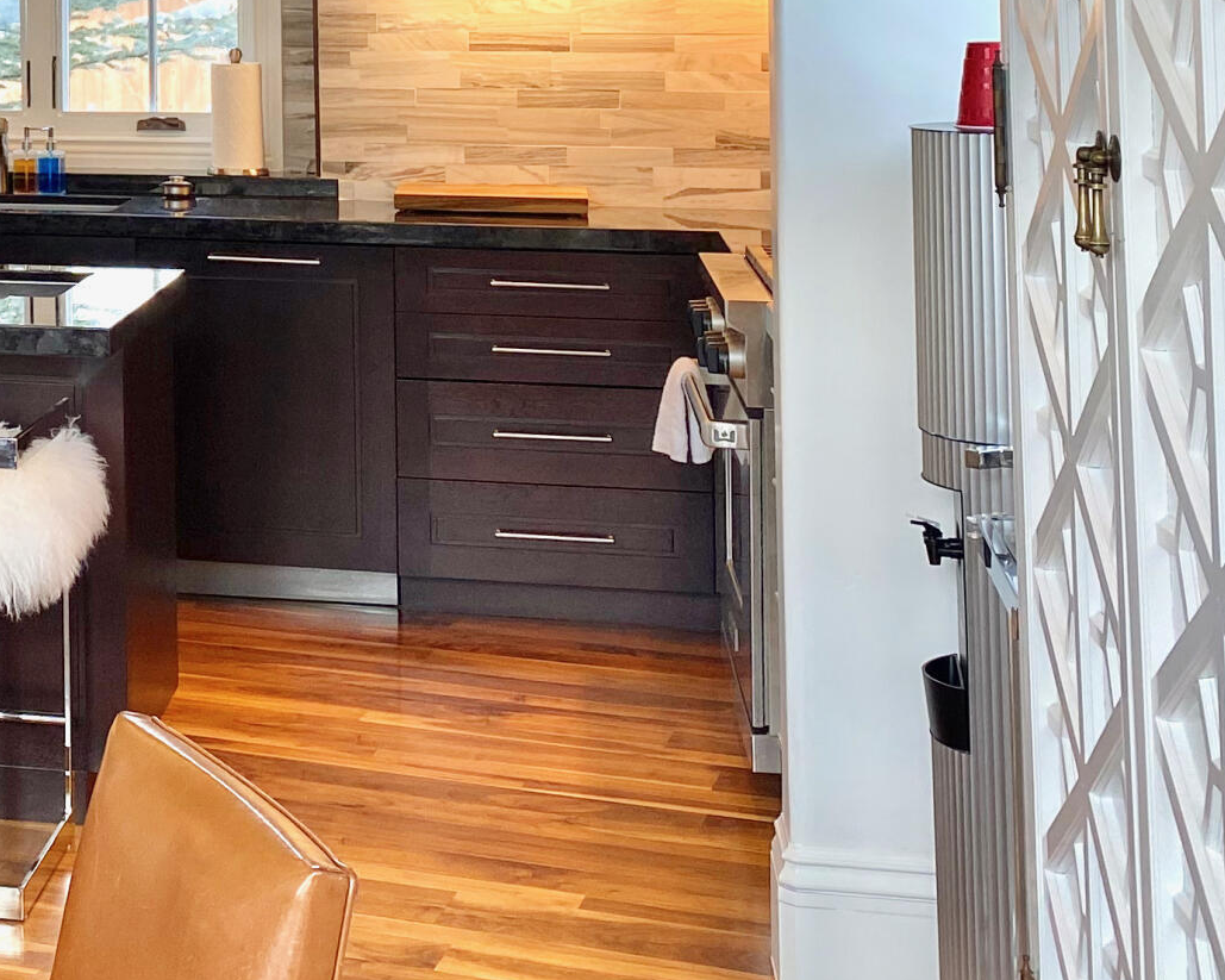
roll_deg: -0.2
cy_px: -105
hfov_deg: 23.6
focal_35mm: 74
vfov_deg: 19.8
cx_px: -219
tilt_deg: +1.2
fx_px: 2683
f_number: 1.8
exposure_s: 1/120
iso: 80
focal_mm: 4.25
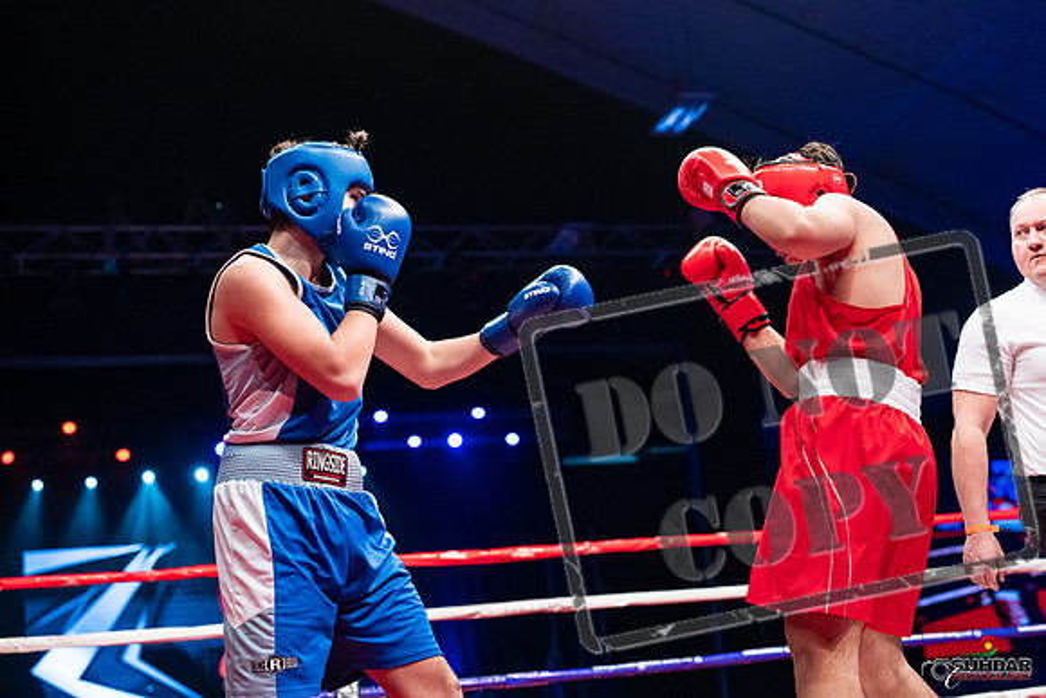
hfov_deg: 39.6
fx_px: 1453
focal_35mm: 50
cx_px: 523
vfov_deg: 27.0
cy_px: 349
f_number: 2.8
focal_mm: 50
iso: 4000
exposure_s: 1/1000
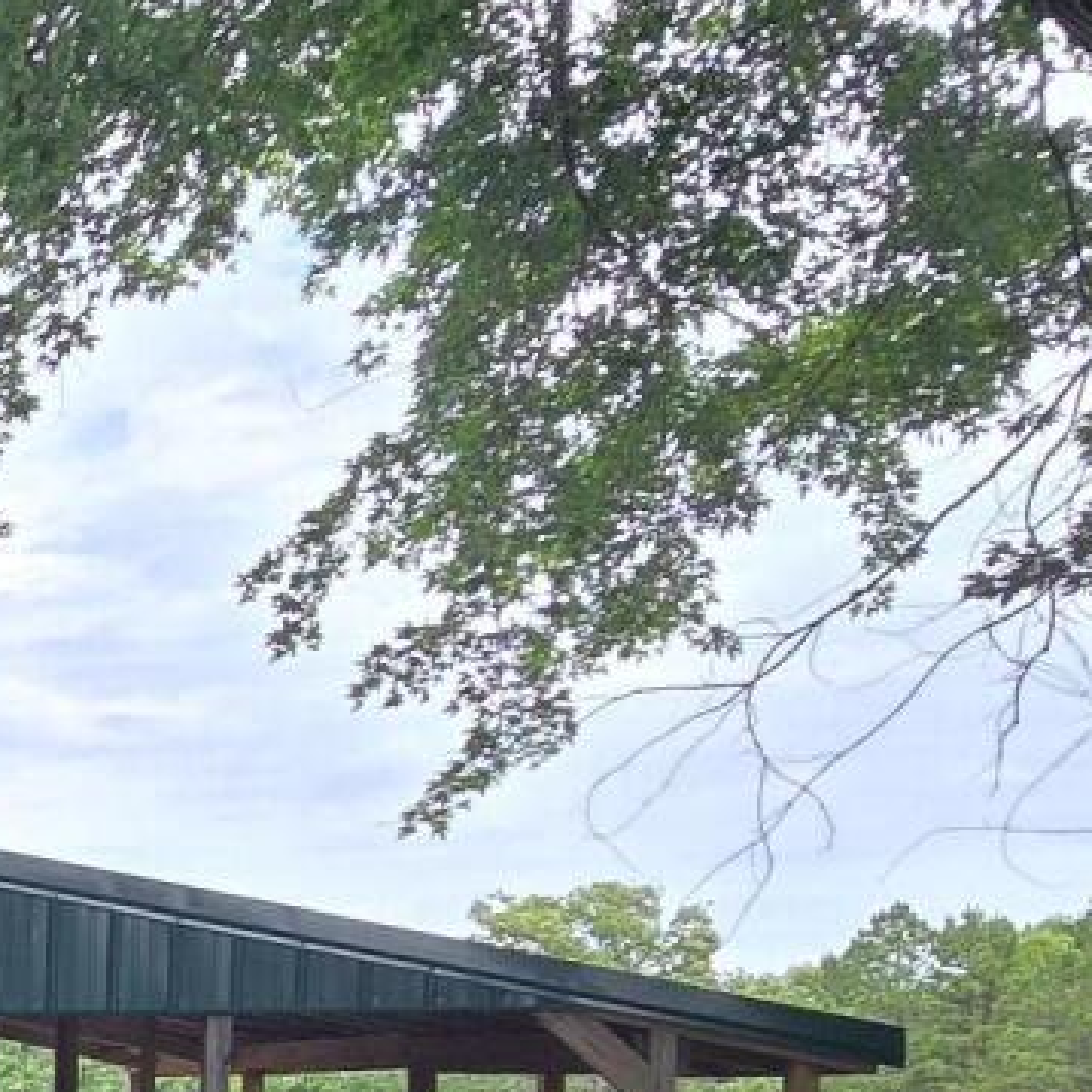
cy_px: 1259
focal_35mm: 64
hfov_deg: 18.0
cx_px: -1116
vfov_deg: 24.7
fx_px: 2284
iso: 50
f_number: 2.2
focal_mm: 2.2
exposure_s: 1/588
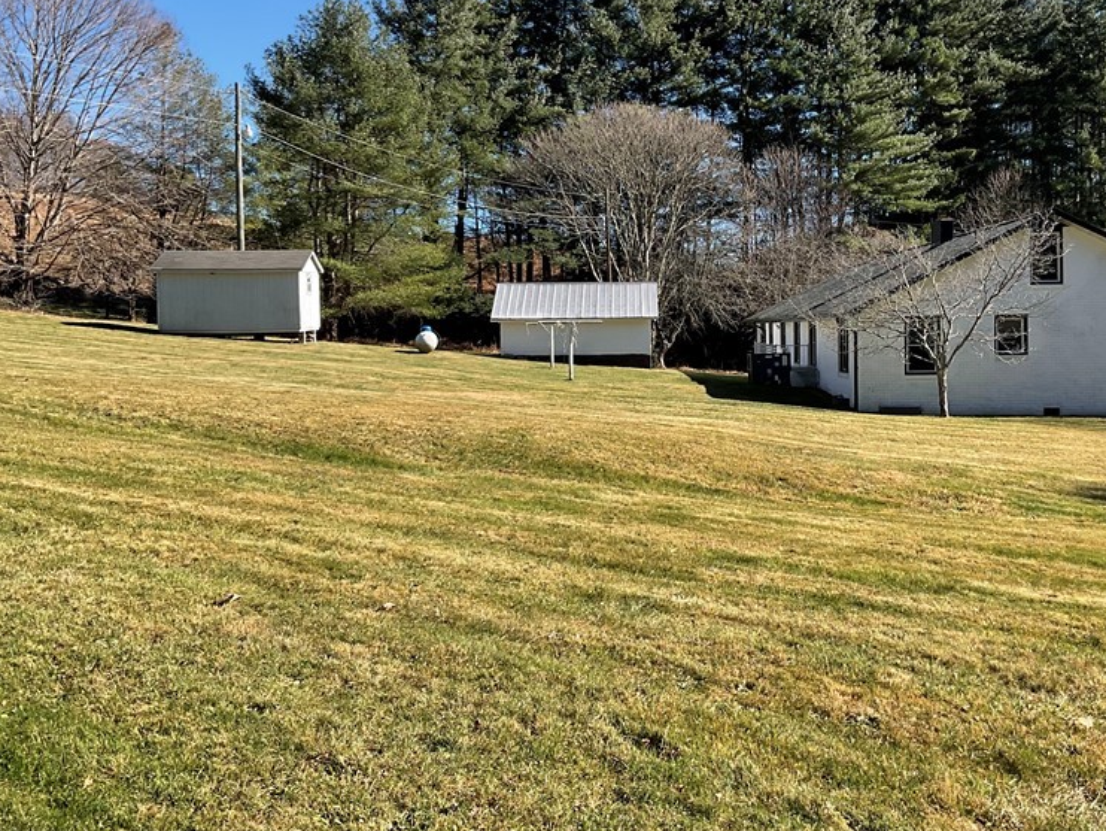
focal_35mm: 40
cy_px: 369
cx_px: 642
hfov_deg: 46.6
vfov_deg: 35.9
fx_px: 1278
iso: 16
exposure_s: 1/978
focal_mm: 3
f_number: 1.8
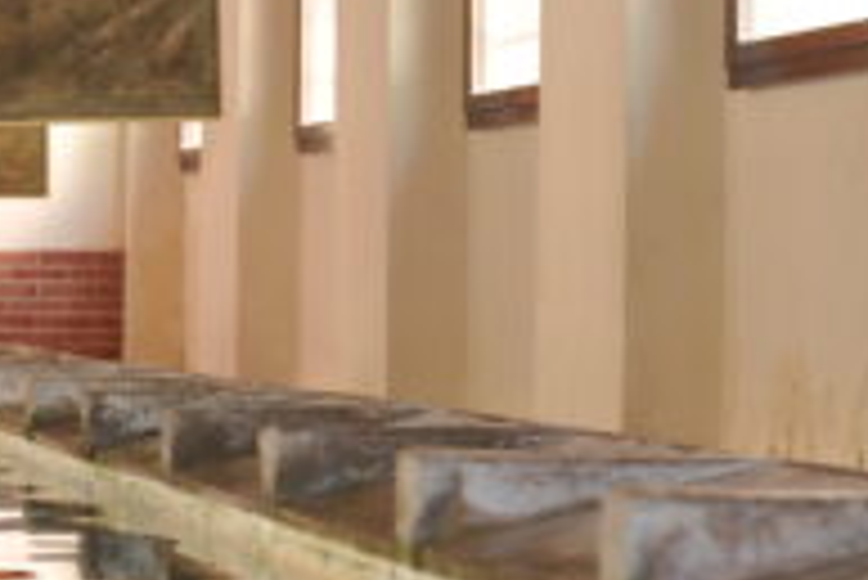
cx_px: -414
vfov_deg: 7.6
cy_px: 371
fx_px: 4343
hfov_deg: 11.0
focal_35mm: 180
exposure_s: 1/50
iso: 400
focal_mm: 50
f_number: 3.5
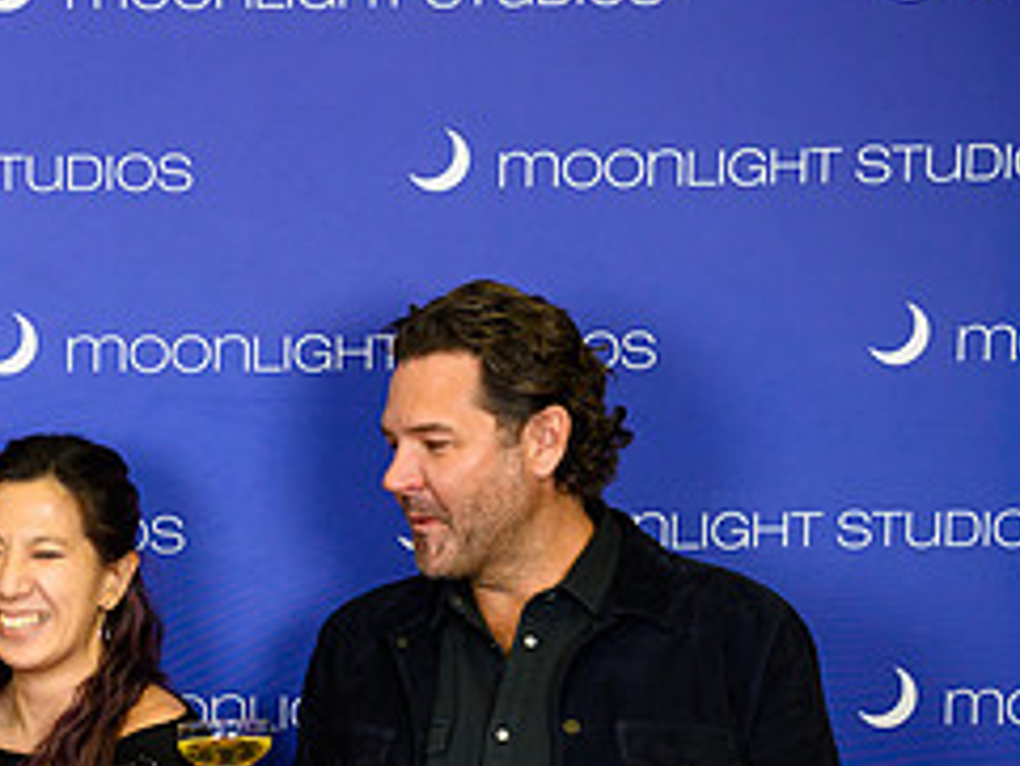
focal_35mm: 88
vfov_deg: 16.6
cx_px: -178
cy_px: 686
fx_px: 2594
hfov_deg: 20.9
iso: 1000
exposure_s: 1/320
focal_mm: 38
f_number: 5
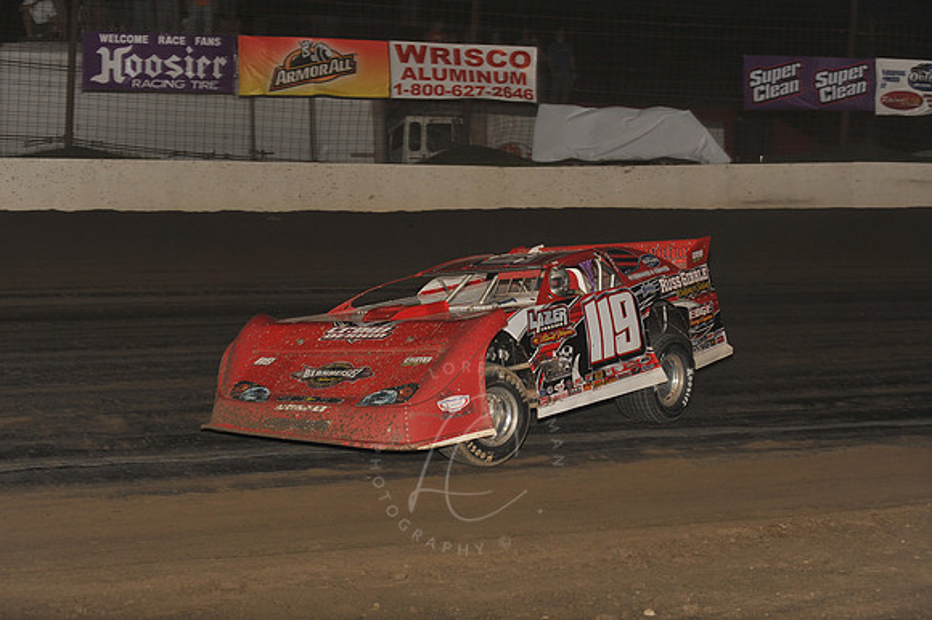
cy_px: 310
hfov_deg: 25.4
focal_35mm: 80
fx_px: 2070
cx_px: 466
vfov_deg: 17.0
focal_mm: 80
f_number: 6.3
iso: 800
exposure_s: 1/320
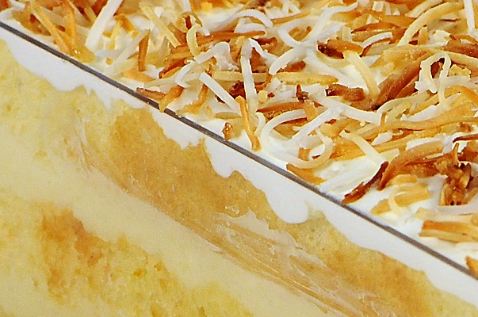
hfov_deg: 3.9
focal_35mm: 523
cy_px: 288
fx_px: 6929
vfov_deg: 2.6
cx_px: 552
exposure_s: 1/40
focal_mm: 105
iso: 800
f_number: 8
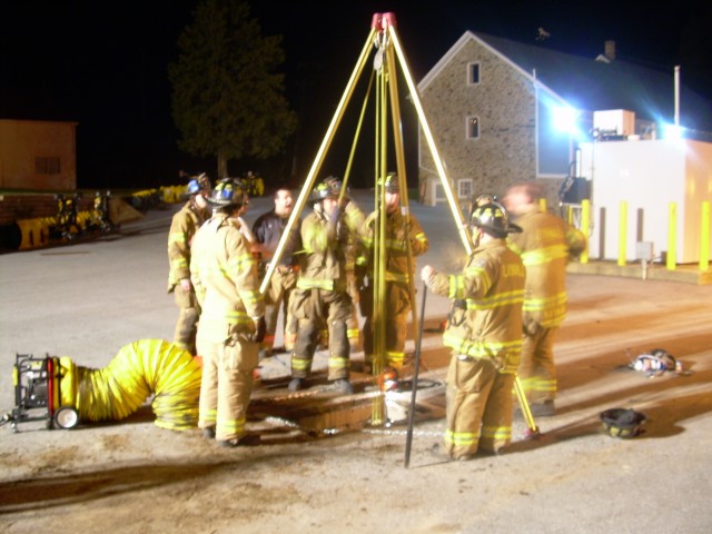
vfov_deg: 37.7
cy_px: 267
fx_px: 782
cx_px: 356
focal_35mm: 38
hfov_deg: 49.0
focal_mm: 6.3
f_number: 2.8
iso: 119
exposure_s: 1/2
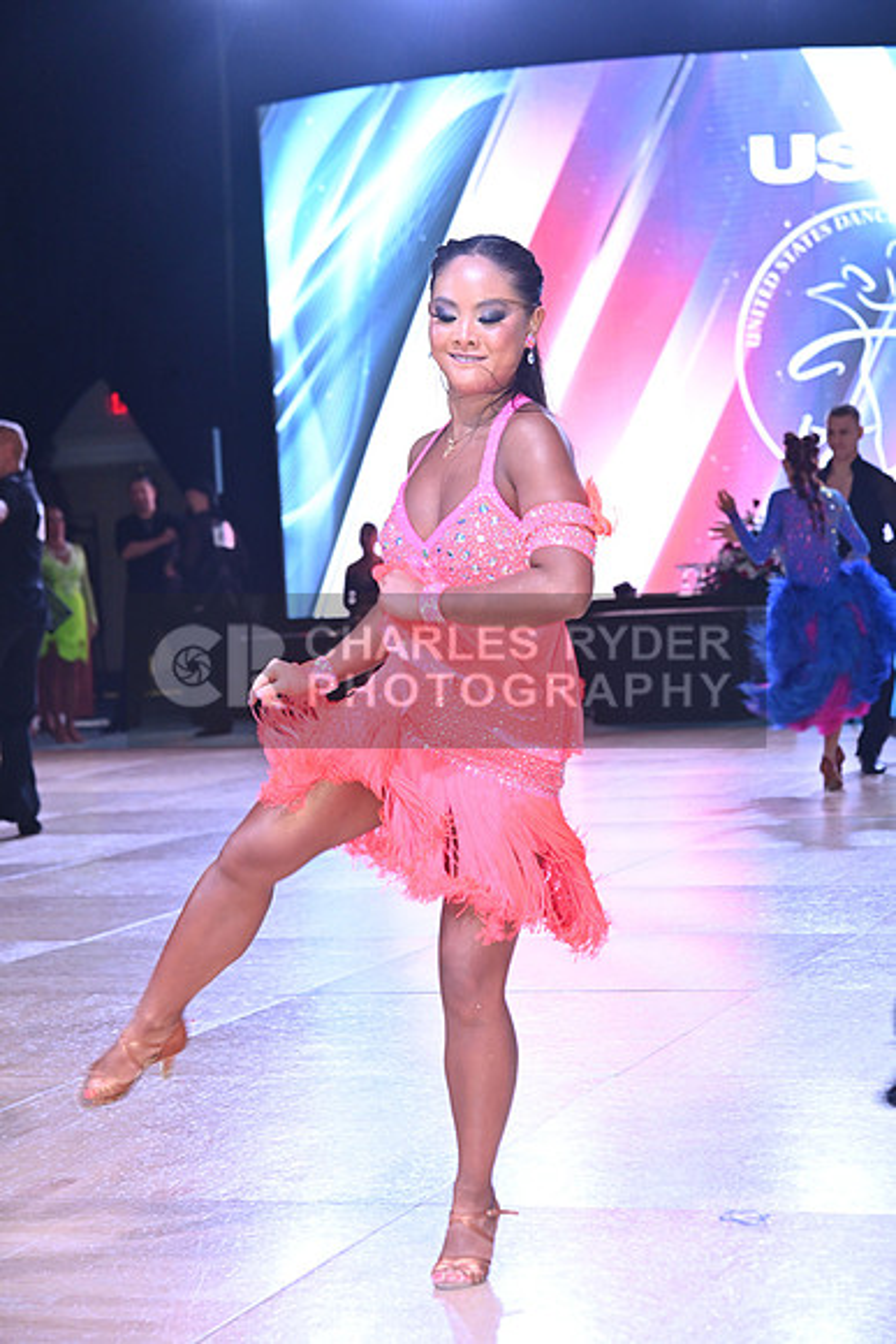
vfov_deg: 26.0
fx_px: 2910
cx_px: 448
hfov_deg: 17.5
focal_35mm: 78
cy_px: 672
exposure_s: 1/200
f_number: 11
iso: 1600
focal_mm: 78
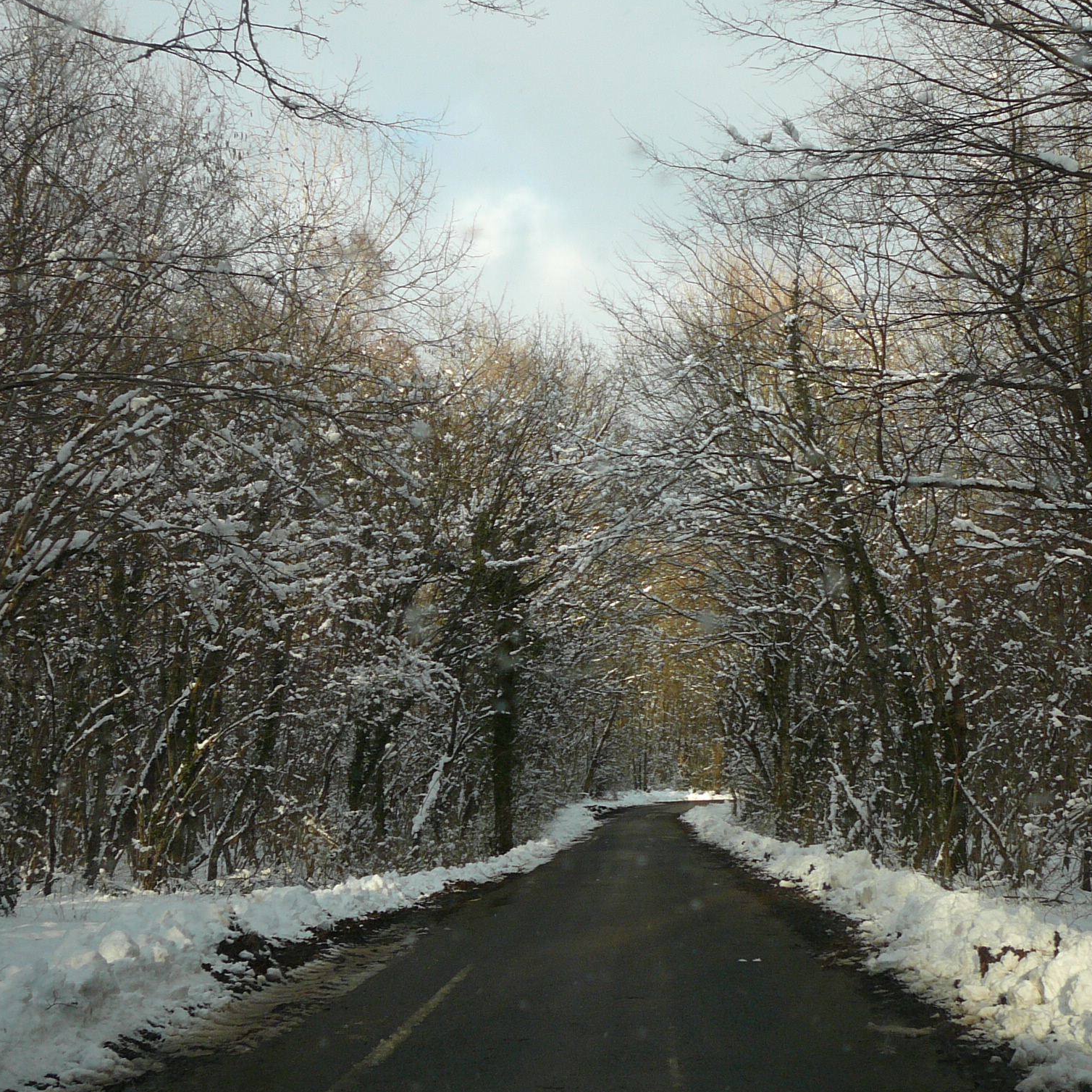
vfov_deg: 40.0
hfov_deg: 40.0
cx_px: 589
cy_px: 541
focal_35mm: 42
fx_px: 1499
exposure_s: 1/400
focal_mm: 5.2
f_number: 2.8
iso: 80
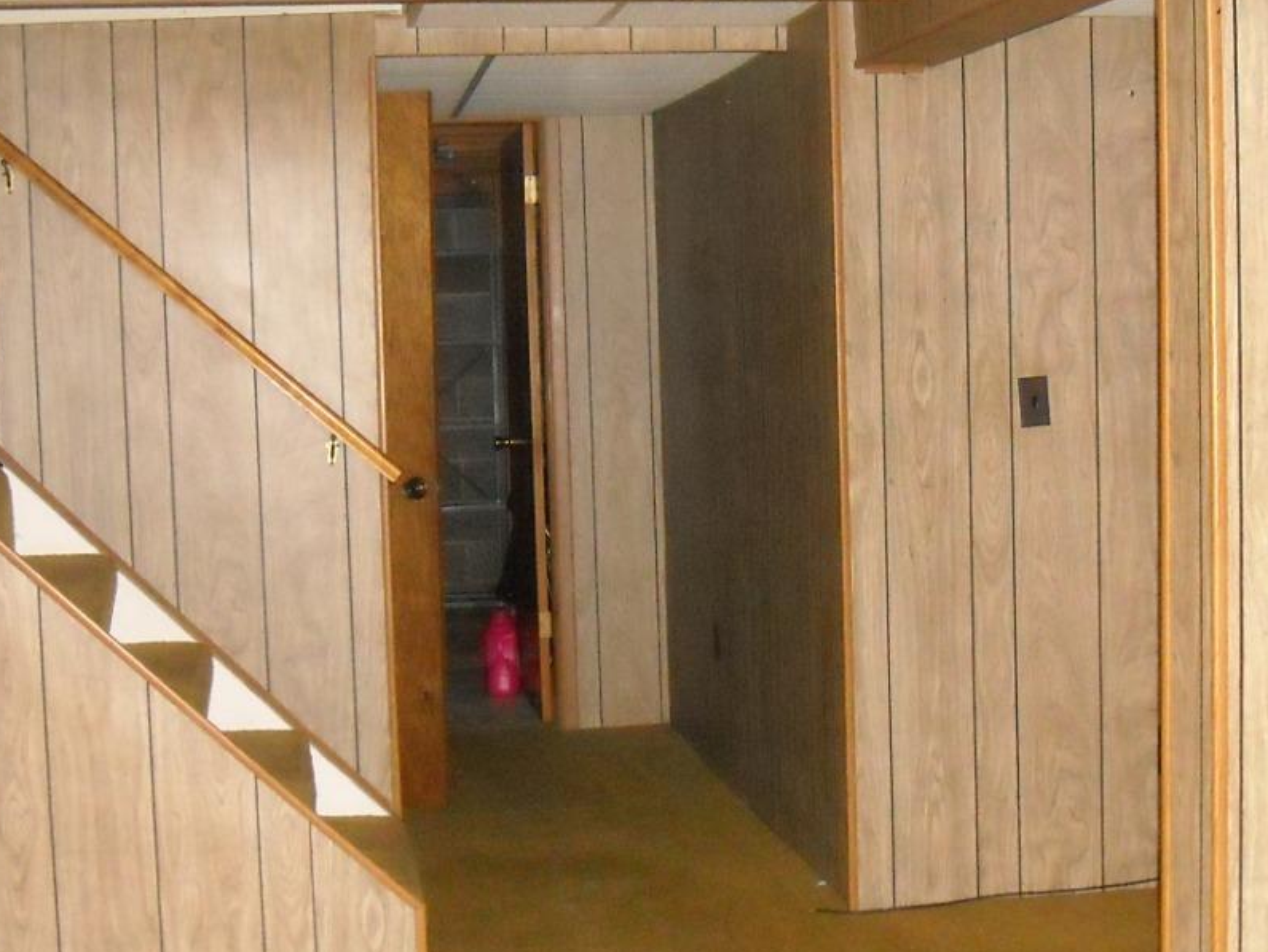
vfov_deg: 22.3
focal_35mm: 66
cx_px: 691
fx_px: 2419
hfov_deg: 29.4
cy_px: 532
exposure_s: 1/60
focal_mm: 5.7
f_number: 2.8
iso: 702
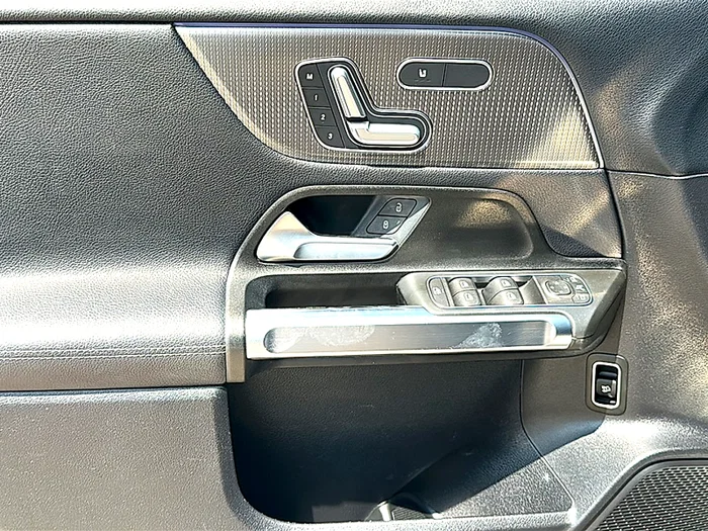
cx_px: 354
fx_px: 695
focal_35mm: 34
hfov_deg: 54.0
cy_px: 266
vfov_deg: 41.8
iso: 80
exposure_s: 1/730
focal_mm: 6.86
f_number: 1.78
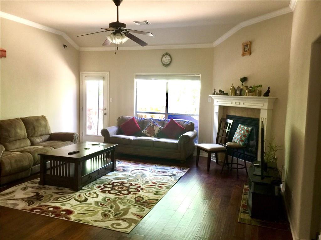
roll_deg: -1.6
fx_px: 269
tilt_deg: -2.0
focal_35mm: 29
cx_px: 160
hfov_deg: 61.7
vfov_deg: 48.2
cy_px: 120
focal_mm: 4.15
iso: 40
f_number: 2.2
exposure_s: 1/15
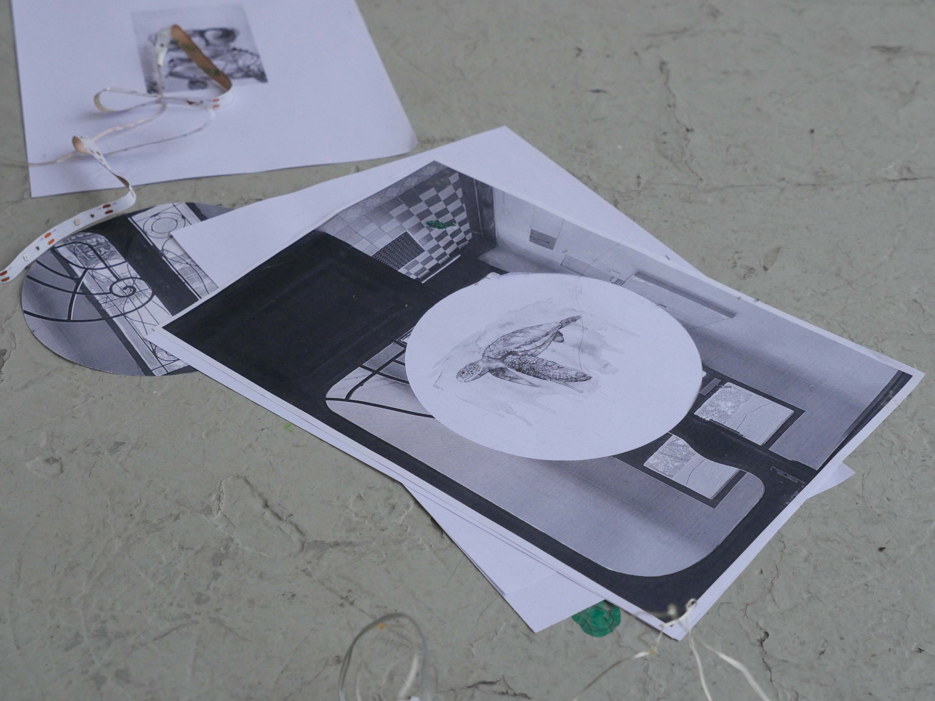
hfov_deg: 32.2
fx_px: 1621
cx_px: 468
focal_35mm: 60
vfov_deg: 24.4
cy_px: 350
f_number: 5
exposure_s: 1/400
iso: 1600
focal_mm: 30
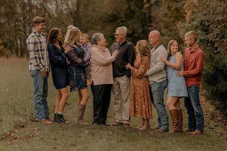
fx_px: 655
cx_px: 102
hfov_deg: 19.7
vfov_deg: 13.1
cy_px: 70
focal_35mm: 104
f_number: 2.8
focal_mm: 85
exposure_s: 1/800
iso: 125
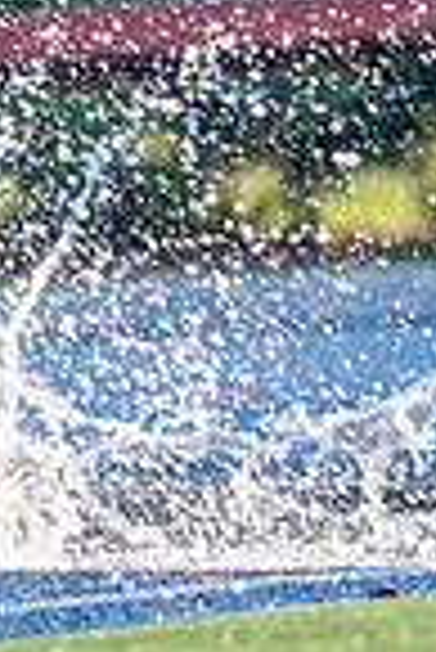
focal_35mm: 383
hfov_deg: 3.6
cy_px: -172
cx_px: -346
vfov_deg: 5.3
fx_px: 6941
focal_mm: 85
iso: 100
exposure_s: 1/500
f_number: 1.8
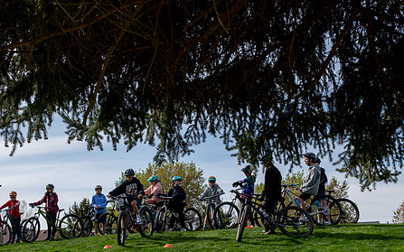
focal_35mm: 61
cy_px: 157
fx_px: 671
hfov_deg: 33.4
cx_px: 157
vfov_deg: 21.2
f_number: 8
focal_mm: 44
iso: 200
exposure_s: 1/400
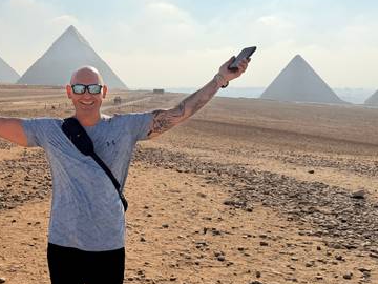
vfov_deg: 30.2
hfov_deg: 38.8
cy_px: 124
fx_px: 524
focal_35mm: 48
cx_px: 103
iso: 80
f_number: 1.78
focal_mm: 6.76
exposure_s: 1/22727
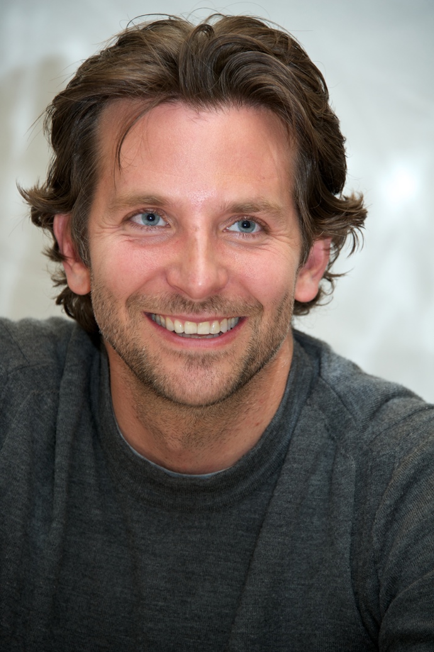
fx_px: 4164
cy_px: 326
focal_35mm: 230
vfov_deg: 9.0
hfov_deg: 6.0
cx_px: 217
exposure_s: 1/60
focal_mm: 230
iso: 400
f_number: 6.3
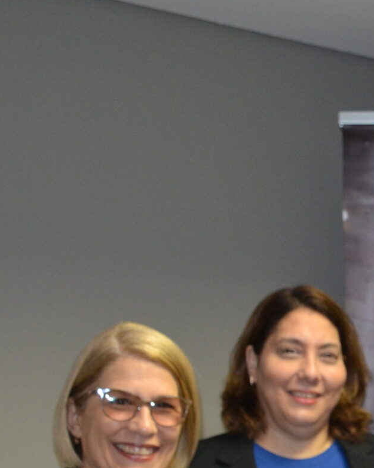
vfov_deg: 20.3
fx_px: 1272
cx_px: 620
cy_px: 442
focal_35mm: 92
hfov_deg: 15.0
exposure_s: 1/60
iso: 800
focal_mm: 20
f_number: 3.5
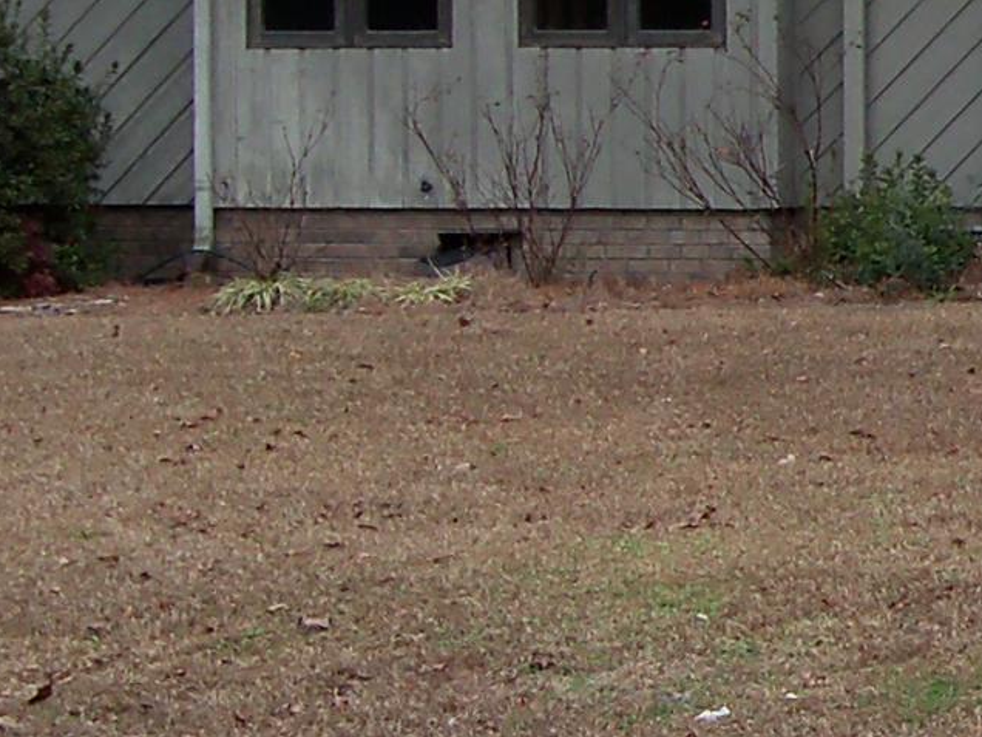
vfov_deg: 6.3
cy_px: 105
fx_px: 6695
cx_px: 1989
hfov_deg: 8.0
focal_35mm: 236
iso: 64
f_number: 3.8
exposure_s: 1/200
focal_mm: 8.8
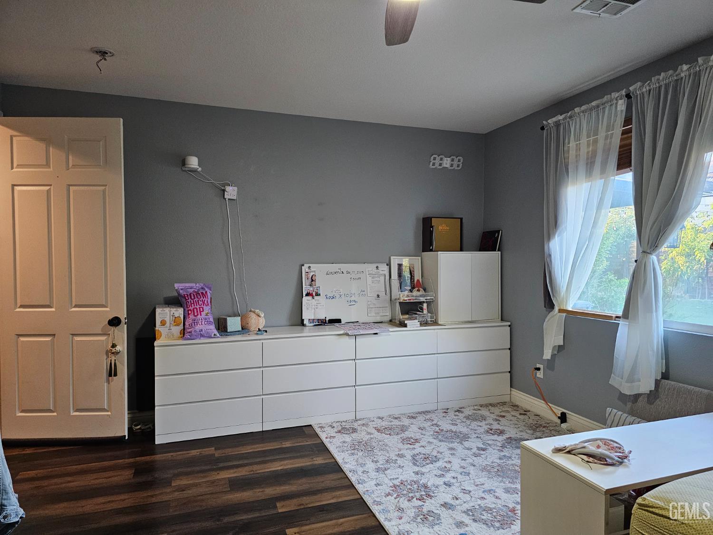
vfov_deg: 58.9
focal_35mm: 23
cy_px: 268
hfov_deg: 73.9
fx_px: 474
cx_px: 356
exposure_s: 1/120
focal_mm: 6.3
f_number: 1.7
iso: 500
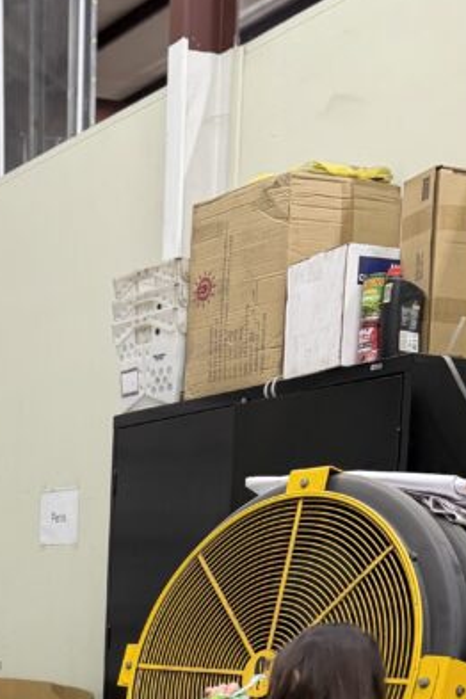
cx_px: -141
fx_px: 1262
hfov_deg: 19.3
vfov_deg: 28.0
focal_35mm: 65
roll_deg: +0.9
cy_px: 784
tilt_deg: -8.1
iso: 200
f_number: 1.78
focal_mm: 6.76
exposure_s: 1/60
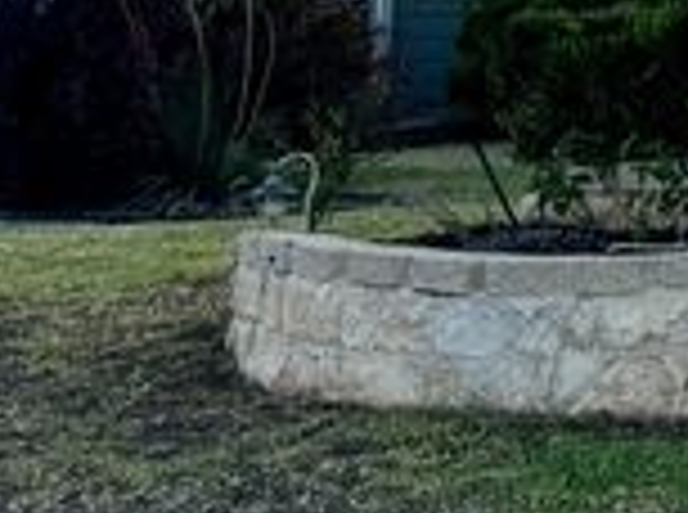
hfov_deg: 9.4
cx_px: 2140
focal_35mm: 161
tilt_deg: +6.3
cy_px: -256
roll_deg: +1.9
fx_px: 3192
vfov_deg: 9.0
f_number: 1.78
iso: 80
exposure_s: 1/1456
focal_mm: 6.76
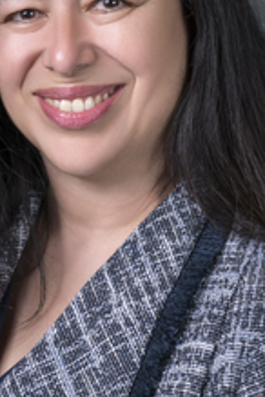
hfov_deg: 8.2
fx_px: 1844
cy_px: 189
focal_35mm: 167
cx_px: 56
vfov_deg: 12.3
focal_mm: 73
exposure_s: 1/125
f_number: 4
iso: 160
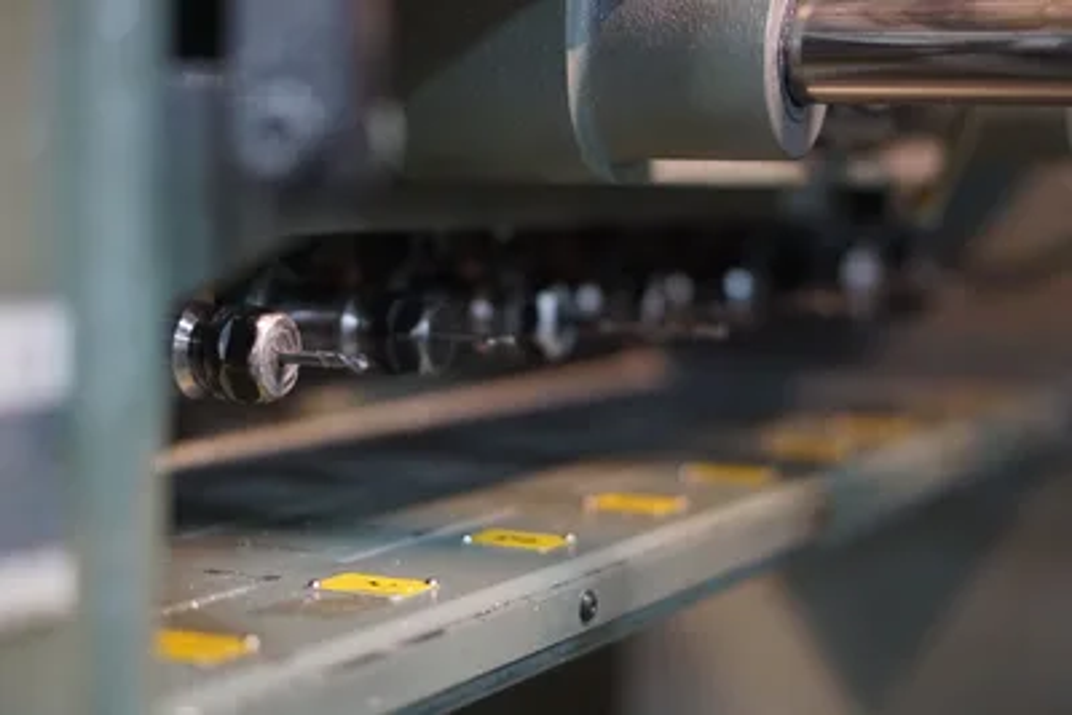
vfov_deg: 18.2
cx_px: 536
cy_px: 358
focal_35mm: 75
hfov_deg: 27.0
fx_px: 2234
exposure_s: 1/80
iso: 1250
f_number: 1.8
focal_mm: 50
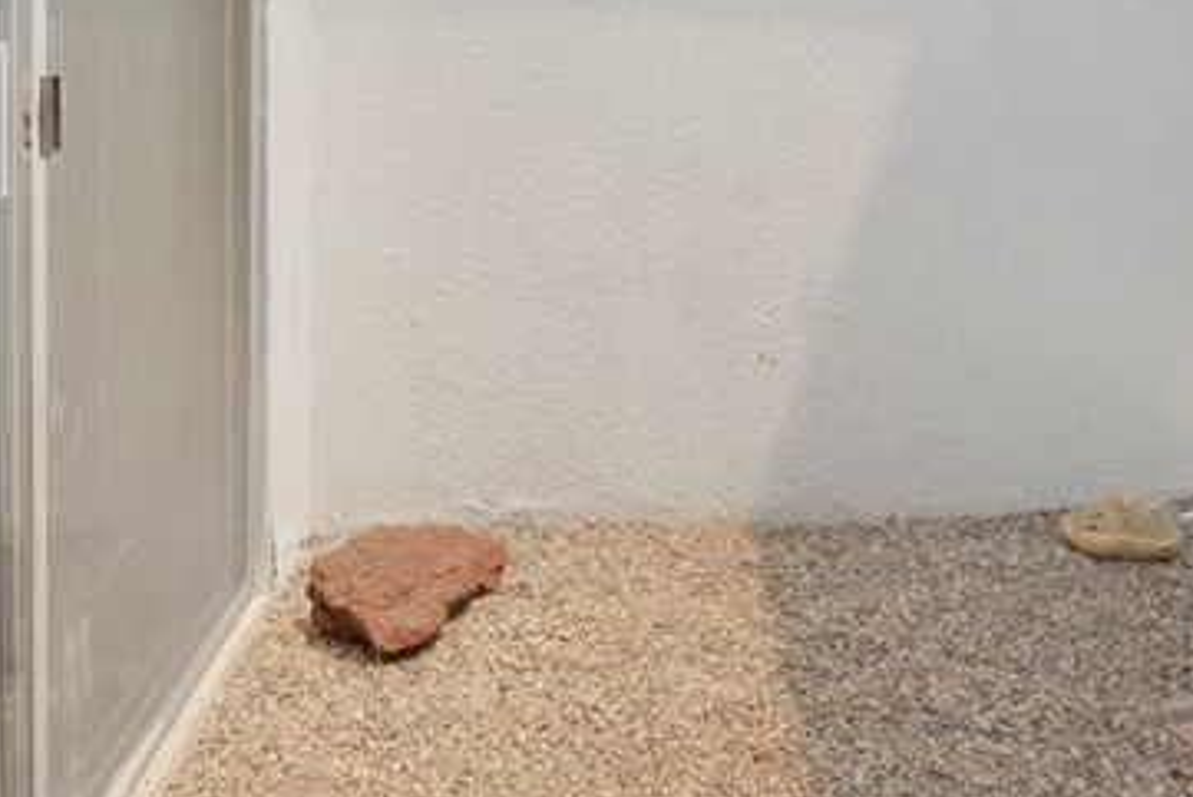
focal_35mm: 34
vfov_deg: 36.1
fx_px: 1127
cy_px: 55
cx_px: 701
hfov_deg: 55.5
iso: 640
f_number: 7.1
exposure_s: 1/800
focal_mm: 12
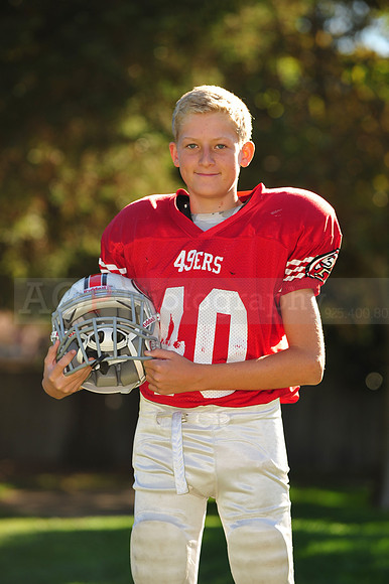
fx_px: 2921
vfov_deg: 11.4
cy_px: 292
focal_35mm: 180
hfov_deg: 7.6
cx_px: 194
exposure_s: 1/400
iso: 200
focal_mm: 180
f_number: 4.5
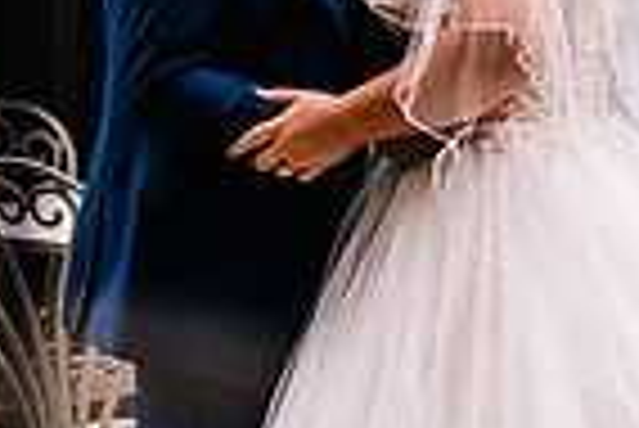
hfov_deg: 14.3
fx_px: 2541
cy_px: 52
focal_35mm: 143
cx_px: 158
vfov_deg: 9.6
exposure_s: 1/3200
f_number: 1.6
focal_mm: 35
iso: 100
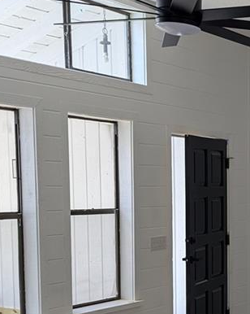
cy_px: 255
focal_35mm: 73
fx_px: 676
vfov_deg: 25.6
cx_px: 319
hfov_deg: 19.4
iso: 41
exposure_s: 1/111
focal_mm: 6.81
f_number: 1.85
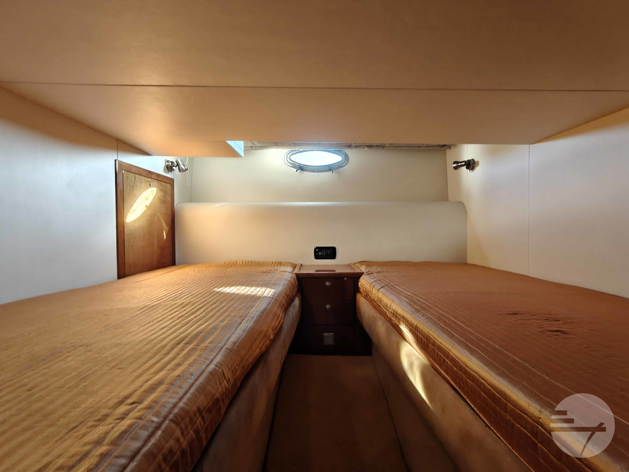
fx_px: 273
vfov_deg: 81.7
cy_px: 236
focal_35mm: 15
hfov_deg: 98.2
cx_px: 314
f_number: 2
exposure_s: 1/23
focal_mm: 2.3
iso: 1600
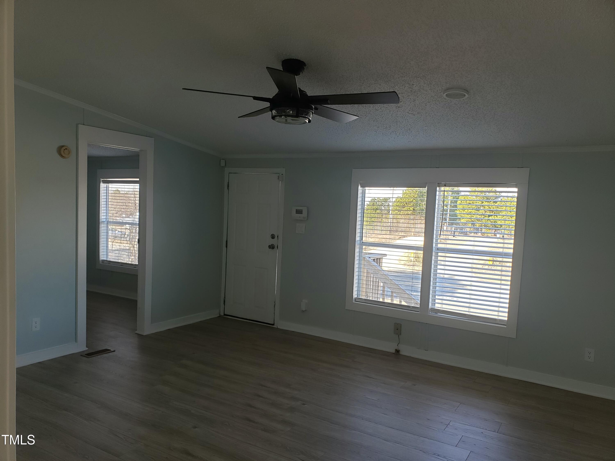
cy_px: 230
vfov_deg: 53.1
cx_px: 308
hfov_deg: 67.3
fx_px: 462
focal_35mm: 26
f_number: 2.4
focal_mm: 4.3
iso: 80
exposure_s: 1/120
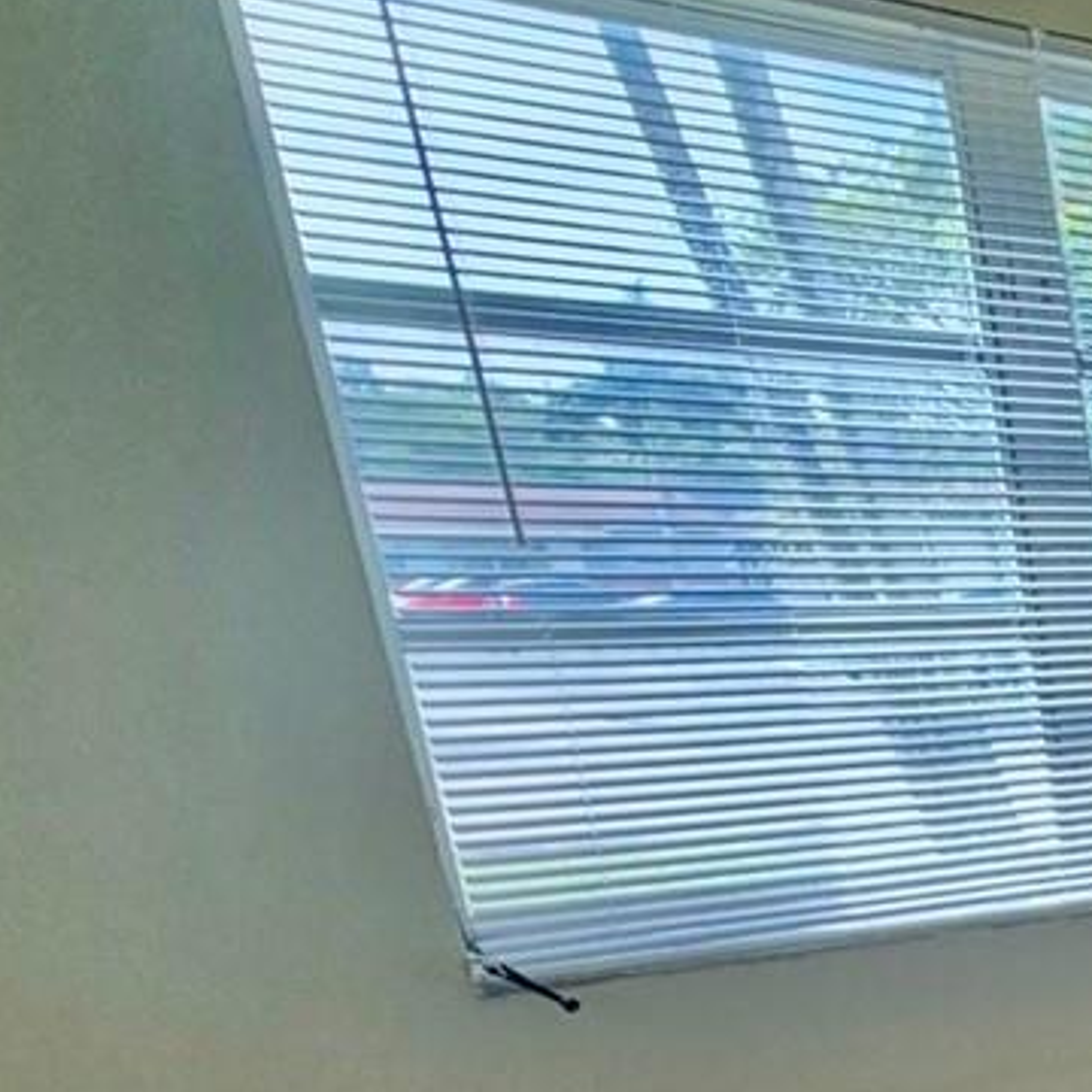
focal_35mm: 55
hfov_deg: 20.1
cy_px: 1195
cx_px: 2060
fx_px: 1963
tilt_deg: -17.6
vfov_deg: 28.3
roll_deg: +0.7
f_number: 2.2
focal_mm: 2.22
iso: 50
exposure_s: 1/120
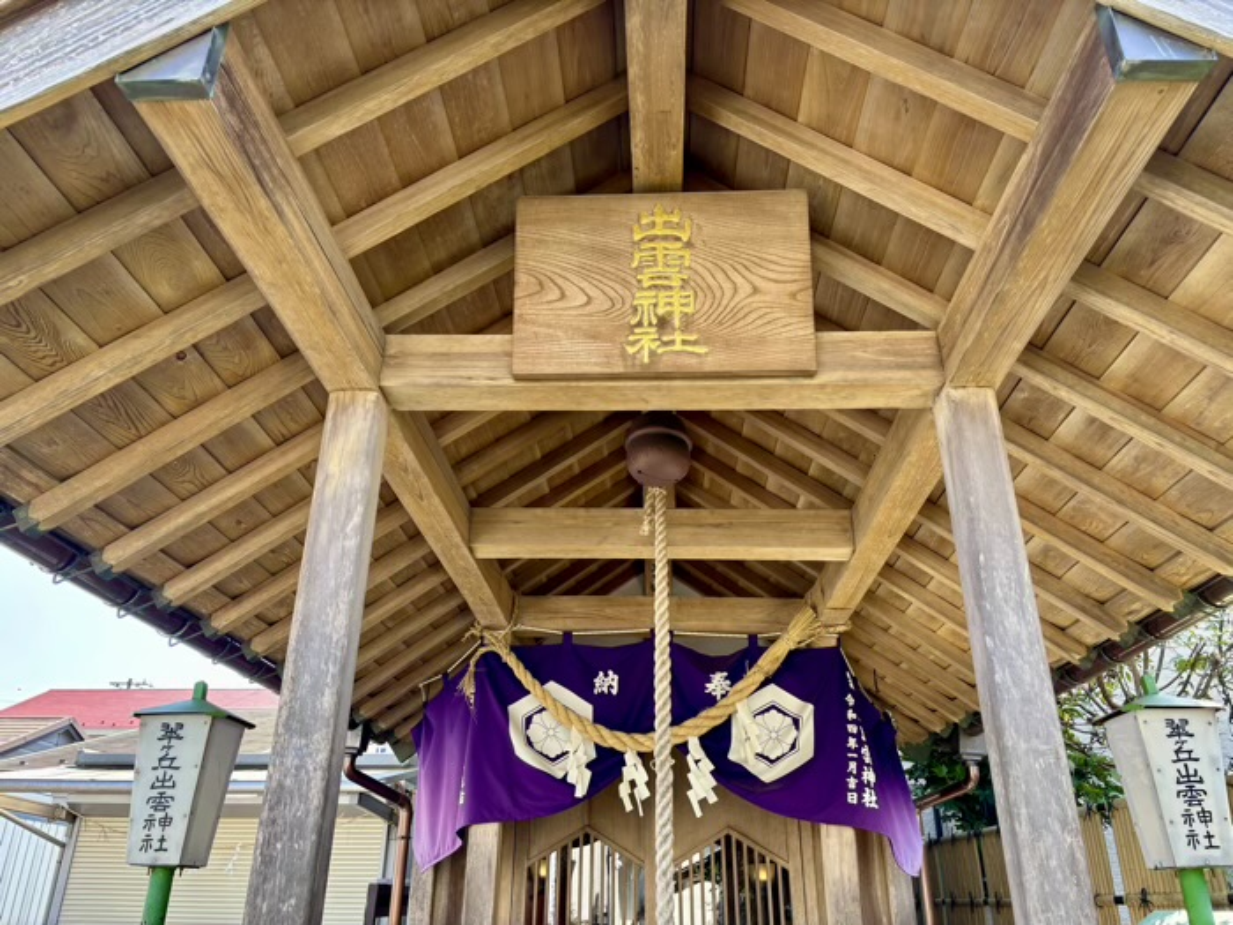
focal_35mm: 26
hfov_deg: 67.3
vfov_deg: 53.1
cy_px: 462
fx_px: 926
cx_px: 616
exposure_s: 1/138
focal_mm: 5.96
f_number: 1.6
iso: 32
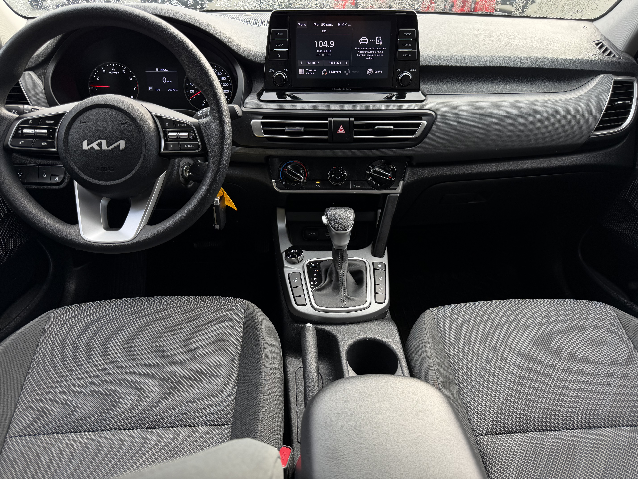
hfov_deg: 71.6
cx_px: 319
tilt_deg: -32.1
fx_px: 442
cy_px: 240
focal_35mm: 24
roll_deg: -1.4
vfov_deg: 56.8
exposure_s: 1/121
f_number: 1.78
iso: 100
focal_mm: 6.76
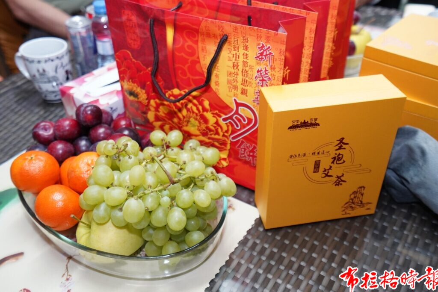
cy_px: 146
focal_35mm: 35
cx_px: 219
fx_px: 426
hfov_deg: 54.4
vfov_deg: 37.9
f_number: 4
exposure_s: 1/160
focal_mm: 35
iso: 4000
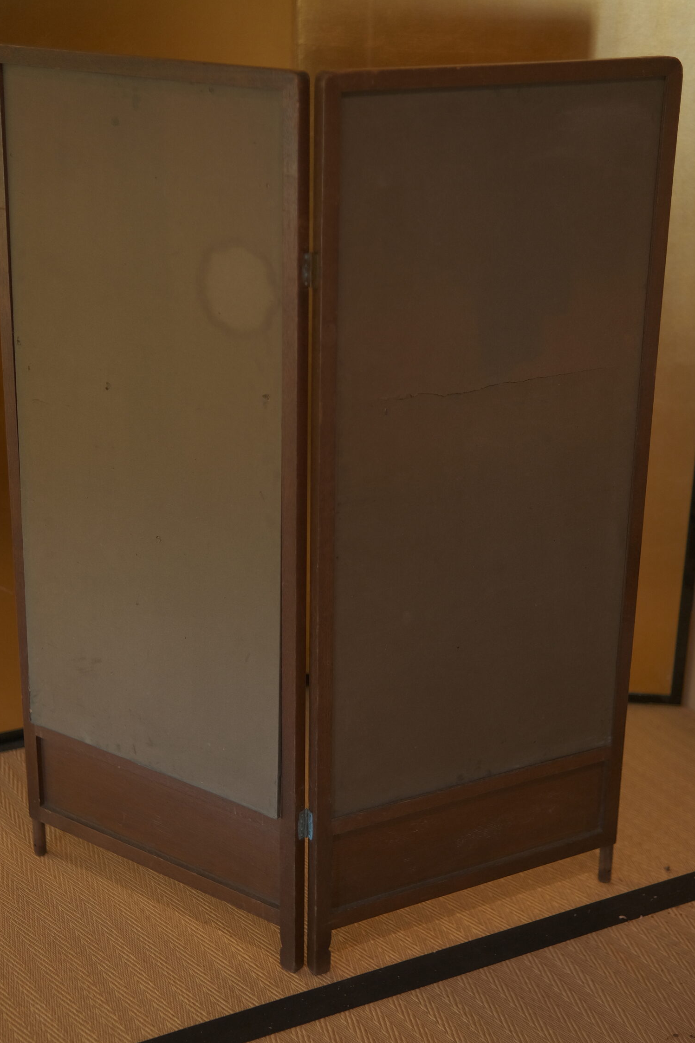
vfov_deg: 35.1
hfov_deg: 23.8
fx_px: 1651
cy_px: 521
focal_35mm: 57
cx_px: 325
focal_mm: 33
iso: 400
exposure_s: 1/200
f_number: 1.4
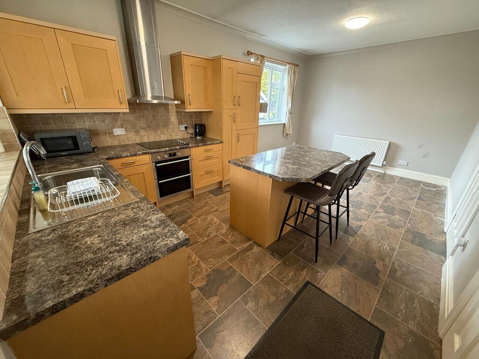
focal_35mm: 14
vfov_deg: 85.7
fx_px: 194
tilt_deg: -22.1
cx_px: 240
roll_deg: -1.1
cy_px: 180
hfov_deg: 102.1
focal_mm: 2.22
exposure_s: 1/50
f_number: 2.2
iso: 400
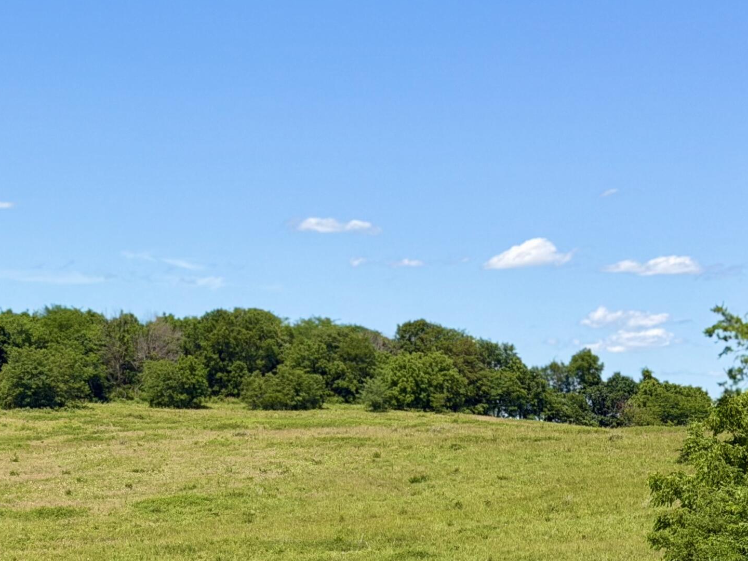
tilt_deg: -3.5
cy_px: 531
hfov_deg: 19.4
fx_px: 2161
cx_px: 107
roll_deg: -1.9
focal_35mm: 100
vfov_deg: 14.6
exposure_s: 1/4329
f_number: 1.78
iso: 64
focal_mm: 6.76
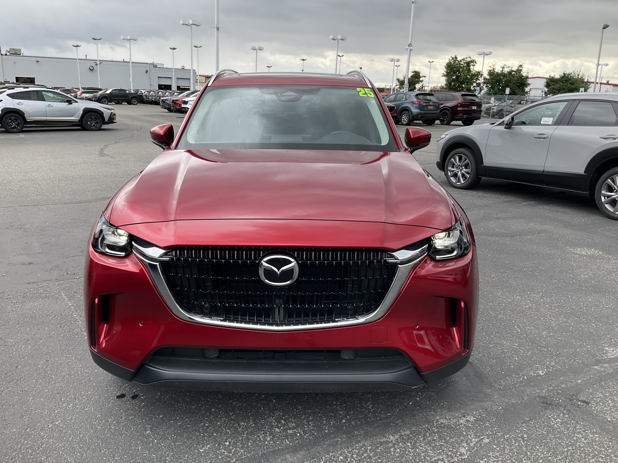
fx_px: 536
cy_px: 233
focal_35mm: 30
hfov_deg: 60.0
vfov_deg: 46.8
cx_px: 301
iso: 25
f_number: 1.8
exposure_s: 1/346
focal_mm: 3
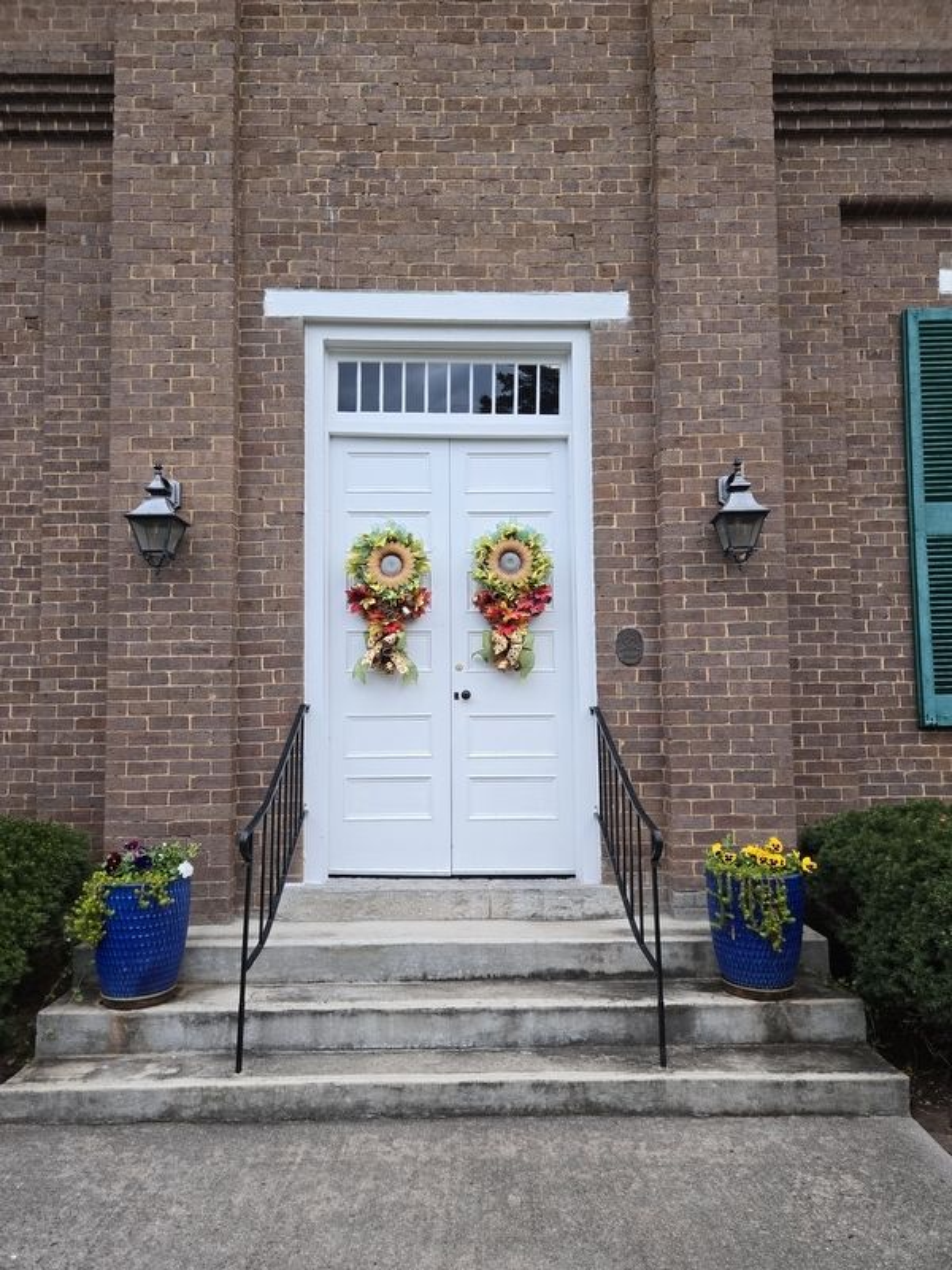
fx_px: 843
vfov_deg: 73.9
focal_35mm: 23
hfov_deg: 58.9
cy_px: 635
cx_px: 476
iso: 125
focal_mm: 5.4
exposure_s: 1/180
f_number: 1.8
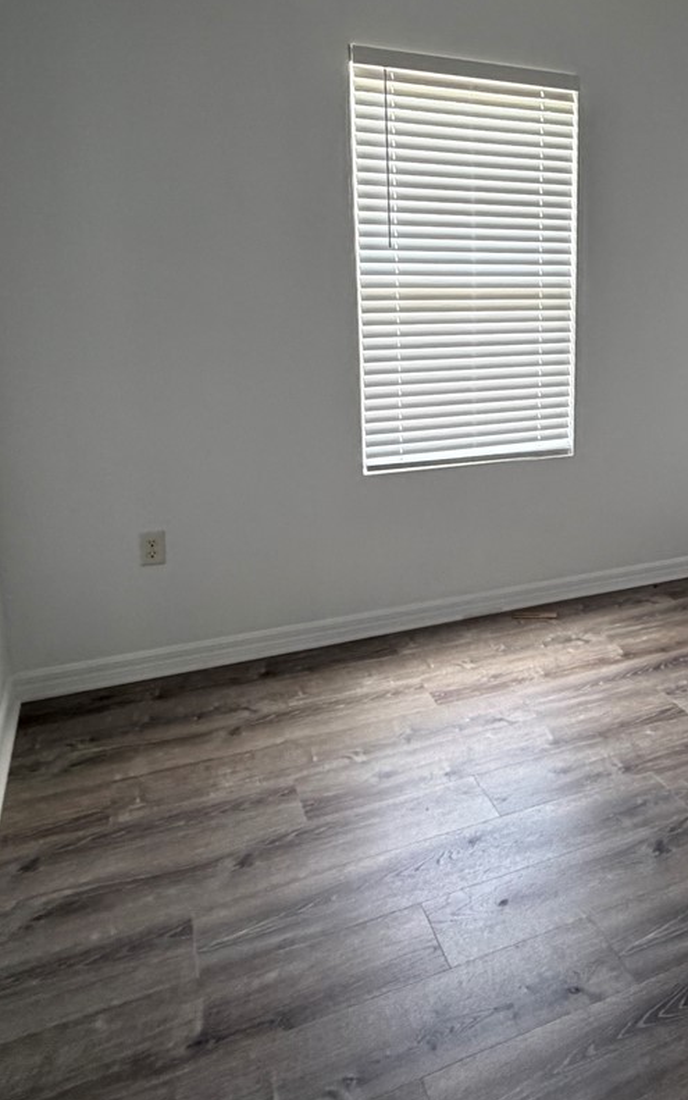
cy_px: 416
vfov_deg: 62.1
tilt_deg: -9.0
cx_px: 634
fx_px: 899
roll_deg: +0.2
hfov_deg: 38.6
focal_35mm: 30
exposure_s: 1/60
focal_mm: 2.22
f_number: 2.2
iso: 200
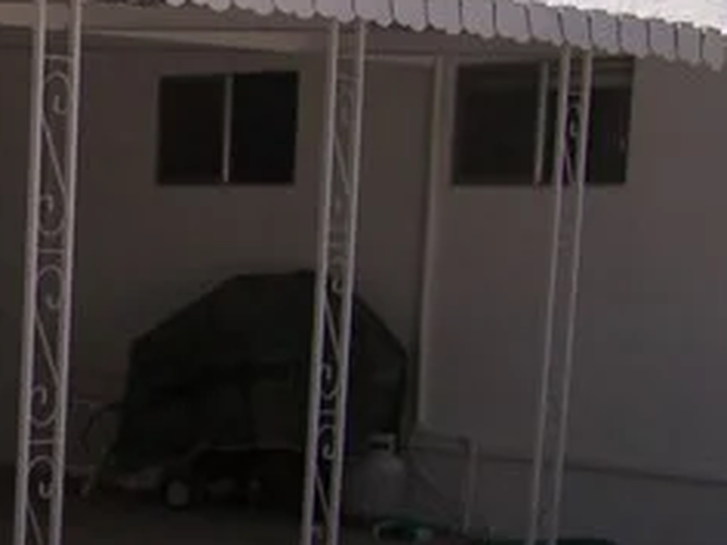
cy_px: 551
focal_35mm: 104
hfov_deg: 15.5
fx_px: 2184
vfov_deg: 14.0
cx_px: -675
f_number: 3.2
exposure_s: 1/1250
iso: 50
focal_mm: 5
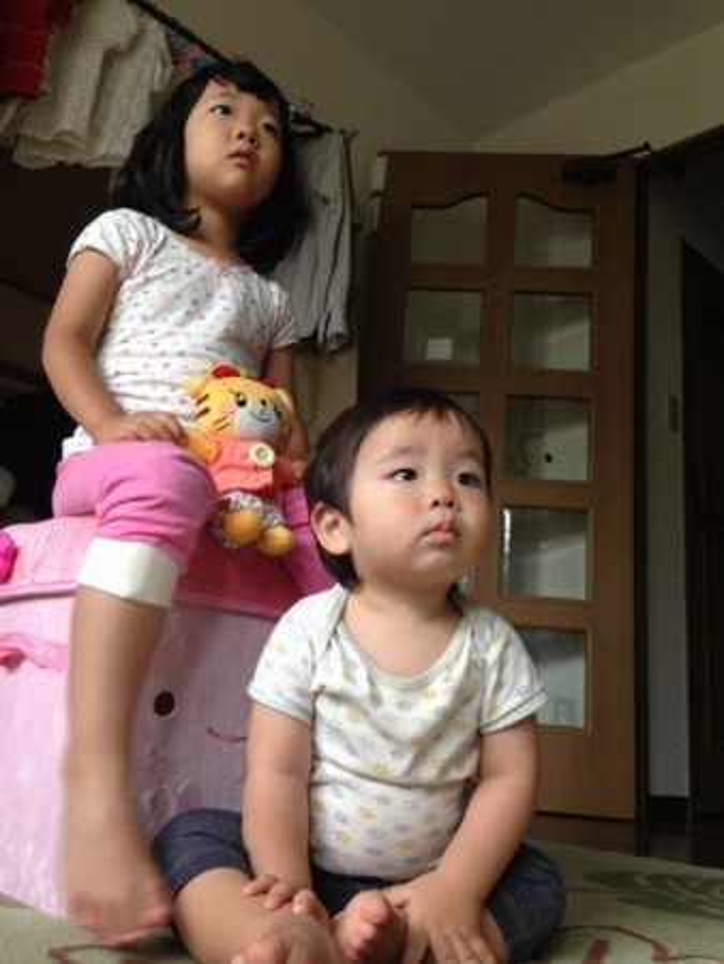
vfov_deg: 55.3
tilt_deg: +18.3
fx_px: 919
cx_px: 362
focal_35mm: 33
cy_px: 482
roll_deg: -5.7
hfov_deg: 43.0
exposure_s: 1/20
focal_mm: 4.12
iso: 50
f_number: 2.4
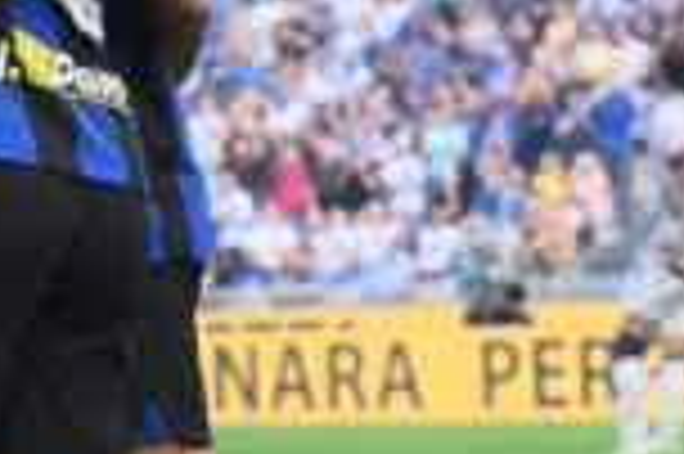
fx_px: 8977
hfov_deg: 4.3
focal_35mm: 473
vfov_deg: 2.9
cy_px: -196
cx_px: -504
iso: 1600
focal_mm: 70
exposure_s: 1/2000
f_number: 4
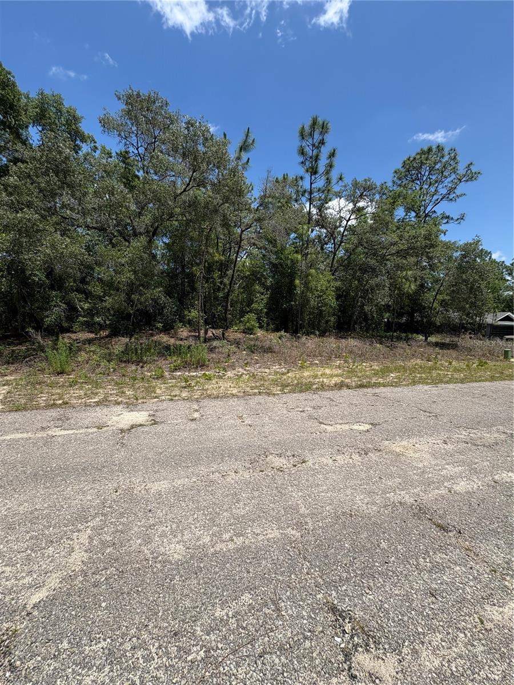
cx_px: 257
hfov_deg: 85.7
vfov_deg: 102.1
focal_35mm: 14
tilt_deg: -3.1
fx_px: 277
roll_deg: -1.8
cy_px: 342
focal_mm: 2.22
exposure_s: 1/1789
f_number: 2.2
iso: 40
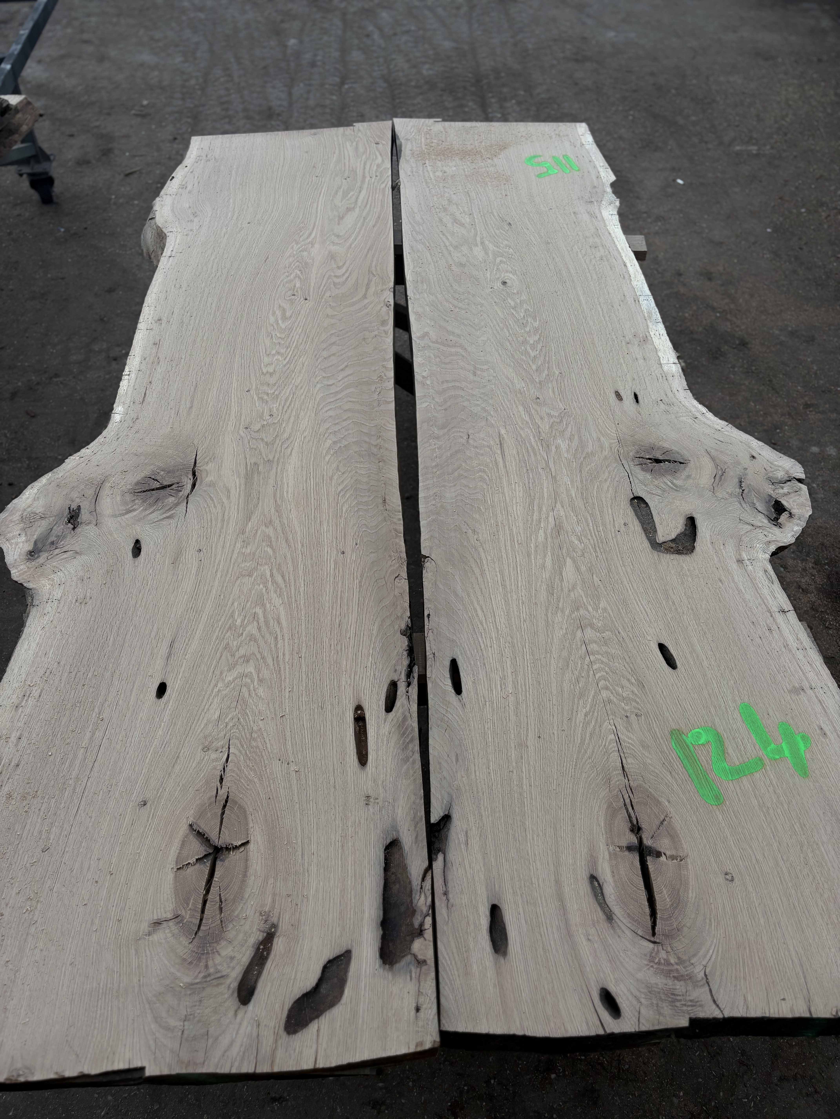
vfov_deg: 67.3
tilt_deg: -47.8
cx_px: 420
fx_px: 841
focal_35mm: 26
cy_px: 560
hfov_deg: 53.1
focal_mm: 5.96
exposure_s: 1/414
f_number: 1.6
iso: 50
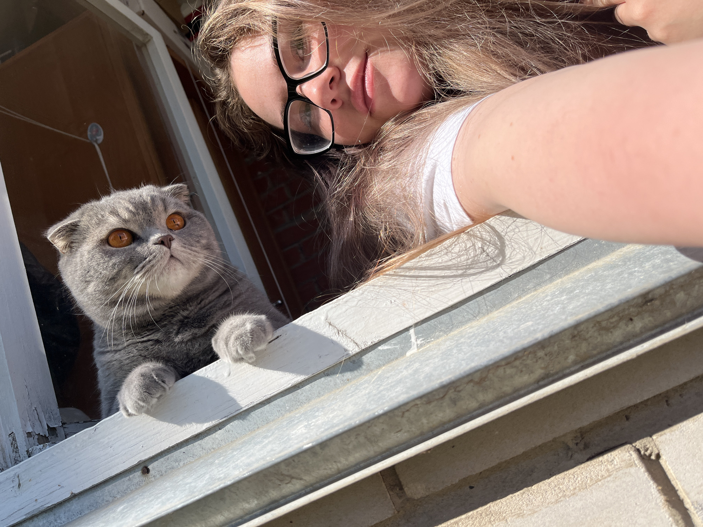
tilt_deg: +19.3
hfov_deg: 67.3
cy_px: 264
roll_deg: +25.8
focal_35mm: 26
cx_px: 352
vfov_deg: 53.1
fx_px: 528
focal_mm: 5.1
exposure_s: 1/3215
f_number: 1.6
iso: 50
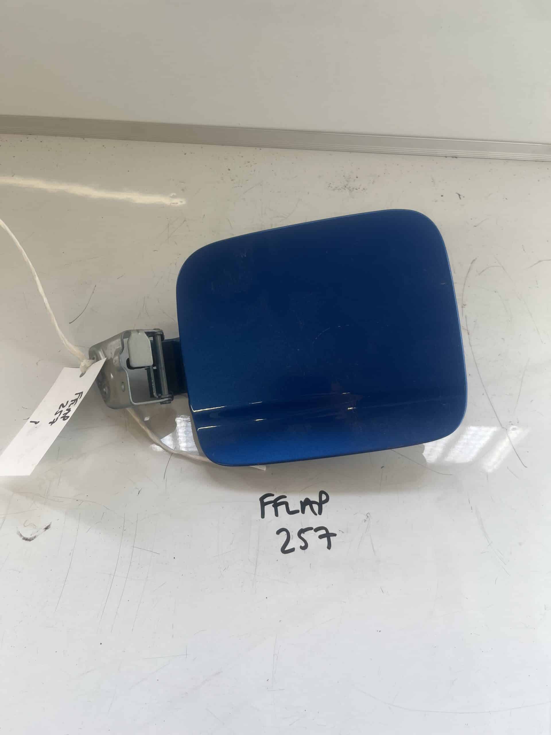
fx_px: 552
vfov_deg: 67.3
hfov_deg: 53.1
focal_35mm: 26
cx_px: 276
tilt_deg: -57.1
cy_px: 368
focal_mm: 5.1
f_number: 1.6
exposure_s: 1/122
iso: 32
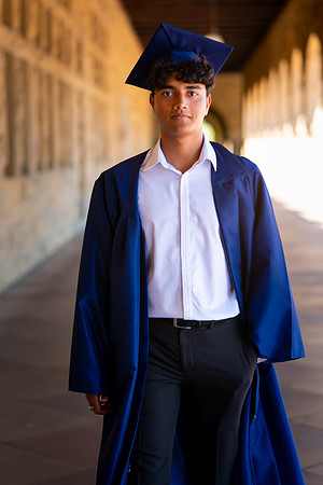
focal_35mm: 85
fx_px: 1144
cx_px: 162
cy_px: 242
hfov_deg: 16.1
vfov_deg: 23.9
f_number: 2.8
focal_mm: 85
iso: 64
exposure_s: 1/200
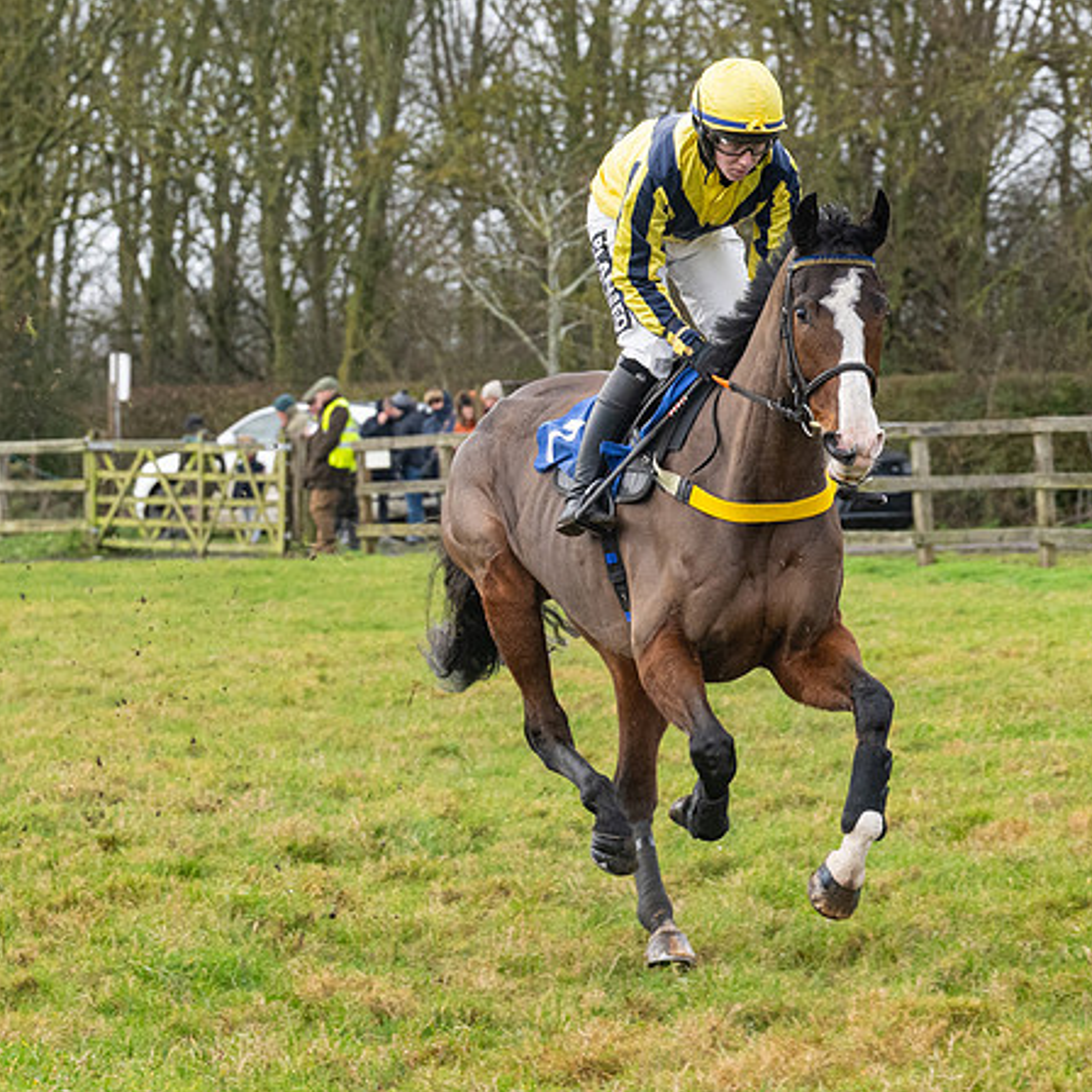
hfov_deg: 9.1
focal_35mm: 193
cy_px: 503
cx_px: 710
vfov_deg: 9.1
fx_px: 6888
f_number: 5
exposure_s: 1/500
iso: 800
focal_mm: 83
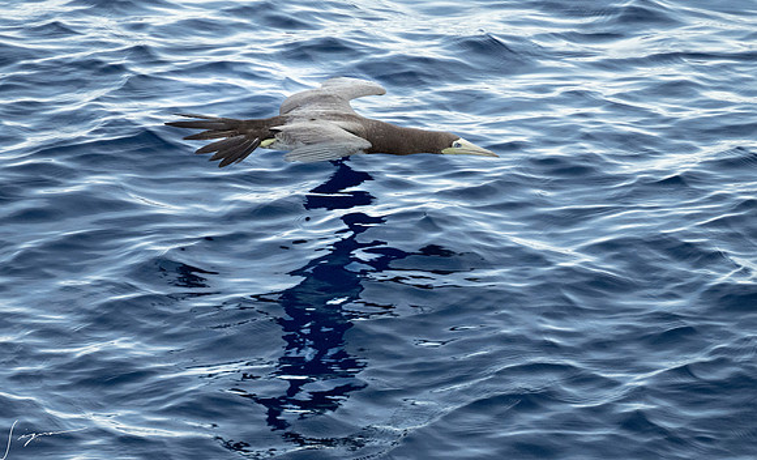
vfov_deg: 1.5
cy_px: 286
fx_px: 17819
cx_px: 385
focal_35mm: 871
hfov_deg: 2.4
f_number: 5.6
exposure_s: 1/2000
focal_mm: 400
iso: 1600
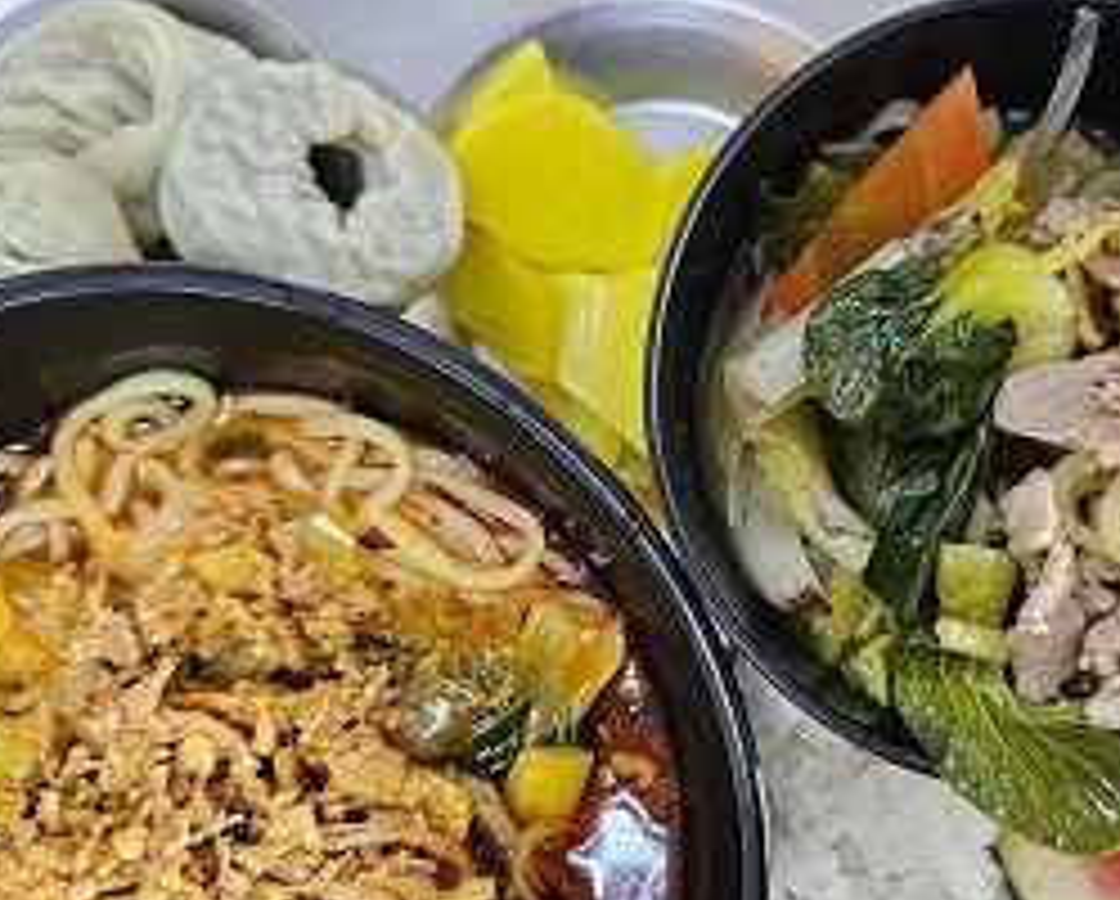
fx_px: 1195
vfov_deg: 40.8
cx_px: 652
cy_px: 590
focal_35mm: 36
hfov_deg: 50.0
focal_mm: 6.3
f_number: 1.7
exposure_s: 1/100
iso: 640
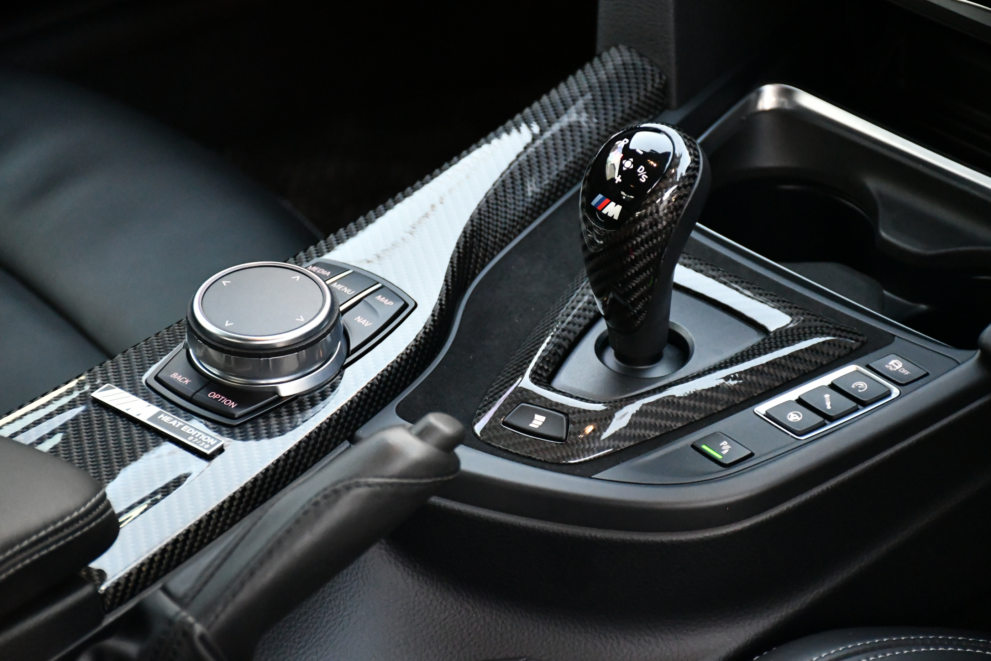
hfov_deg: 17.1
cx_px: 496
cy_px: 330
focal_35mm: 120
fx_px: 3303
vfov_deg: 11.4
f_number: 5.3
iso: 6400
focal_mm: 80
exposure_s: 1/125
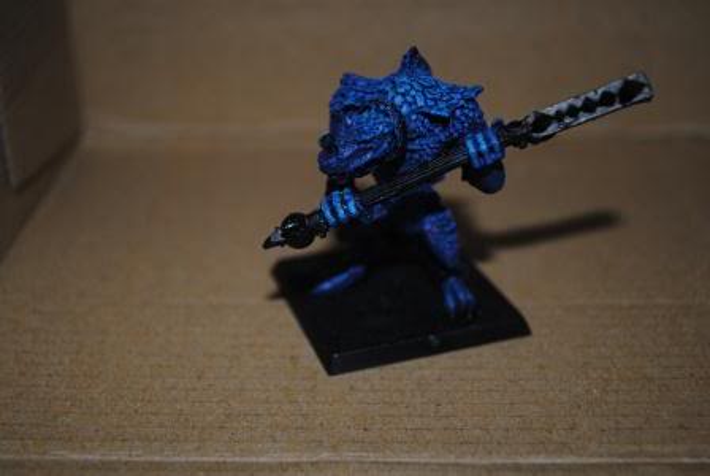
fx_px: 1037
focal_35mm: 52
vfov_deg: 25.8
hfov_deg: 37.8
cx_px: 355
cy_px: 238
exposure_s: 1/60
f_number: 5
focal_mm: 35
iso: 180
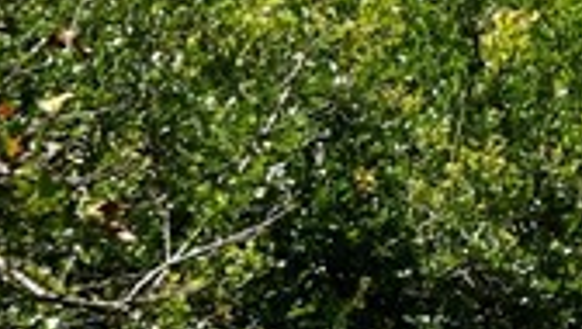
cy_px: 135
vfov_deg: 3.9
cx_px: 1264
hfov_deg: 6.7
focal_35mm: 311
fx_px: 4806
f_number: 9
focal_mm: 31
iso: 100
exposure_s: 1/320
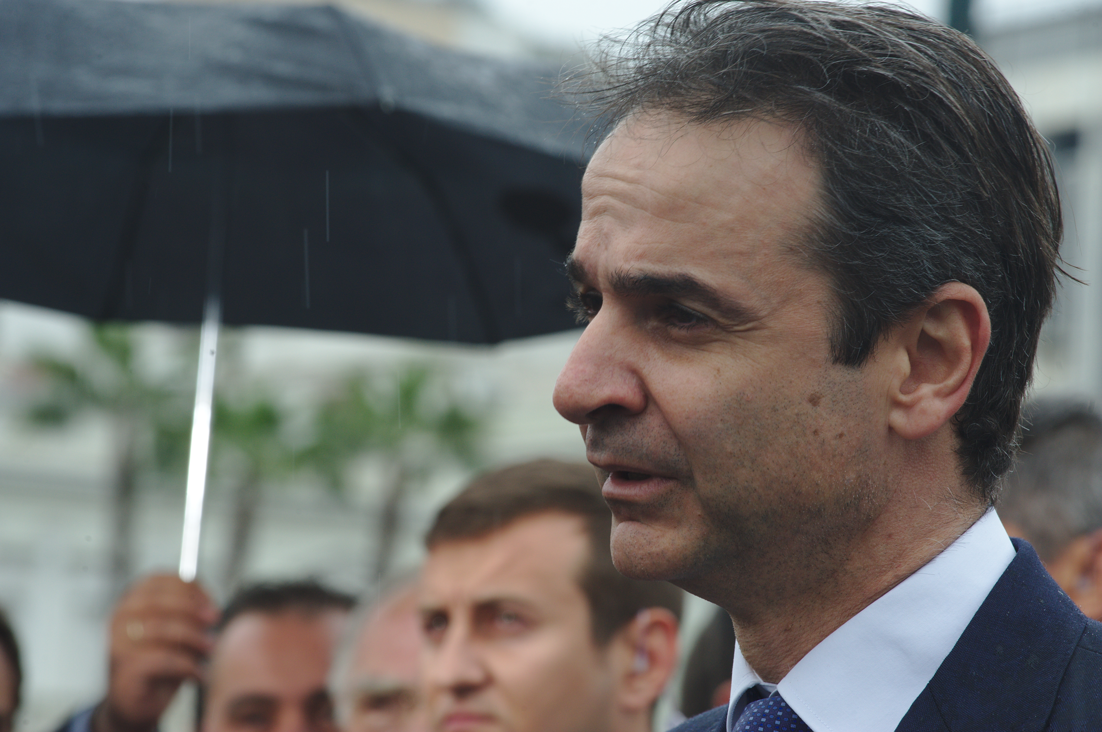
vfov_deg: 6.9
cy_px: 366
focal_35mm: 200
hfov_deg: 10.3
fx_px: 6115
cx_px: 551
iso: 800
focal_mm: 200
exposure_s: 1/160
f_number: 14
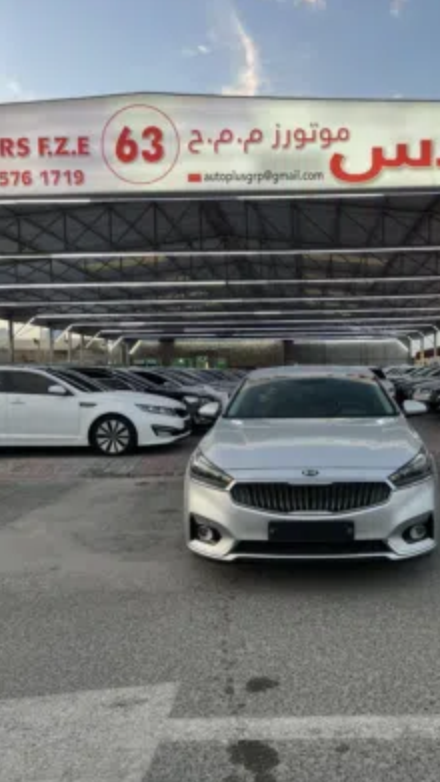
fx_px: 601
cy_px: 394
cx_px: 298
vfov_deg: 66.1
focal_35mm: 29
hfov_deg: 39.6
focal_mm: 5.7
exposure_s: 1/100
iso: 40
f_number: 1.5
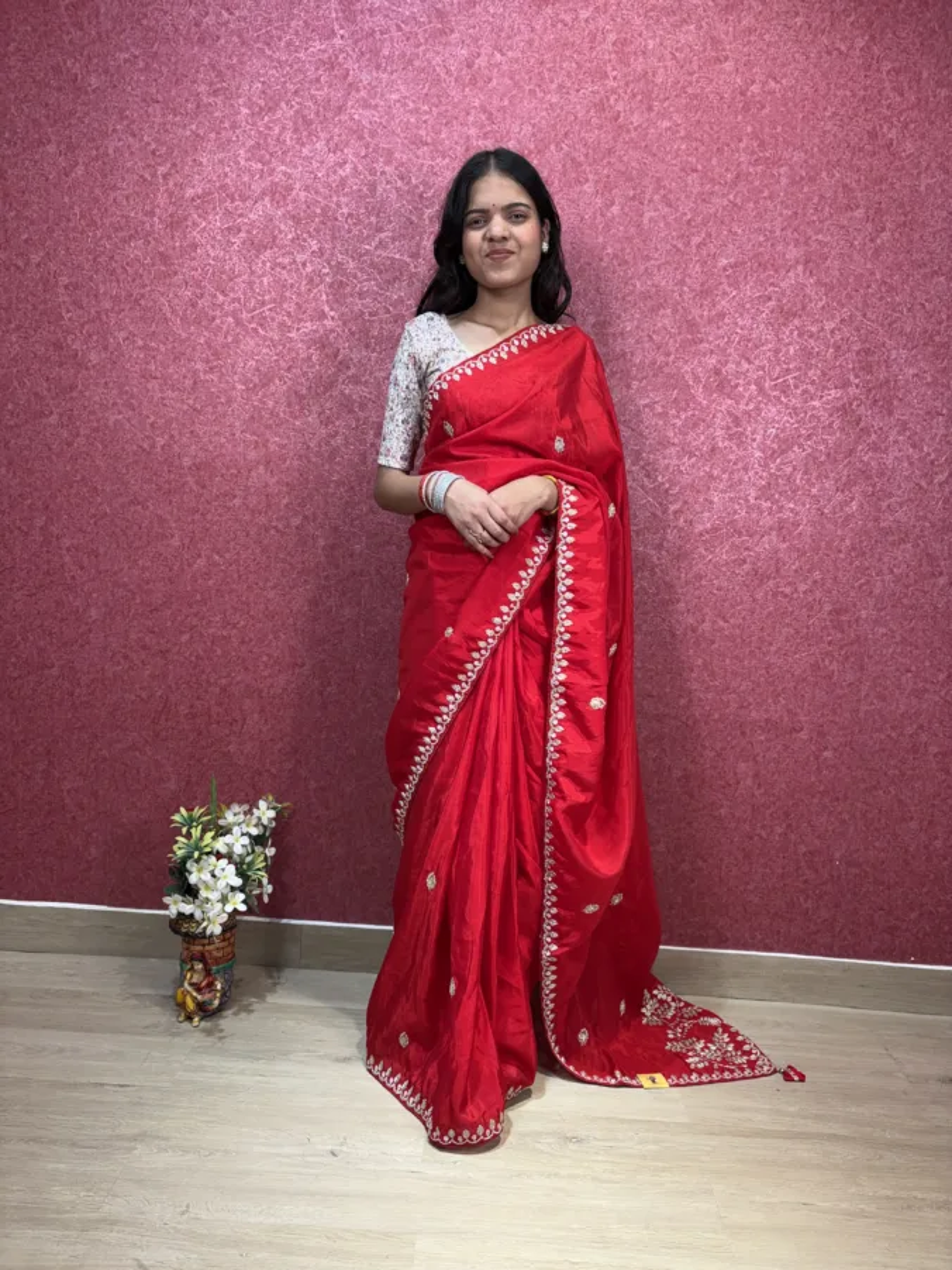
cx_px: 476
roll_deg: -3.5
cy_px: 635
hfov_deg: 53.1
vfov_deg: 67.3
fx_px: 953
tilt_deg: -7.9
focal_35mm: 26
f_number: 1.6
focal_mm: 5.96
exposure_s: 1/122
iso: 40
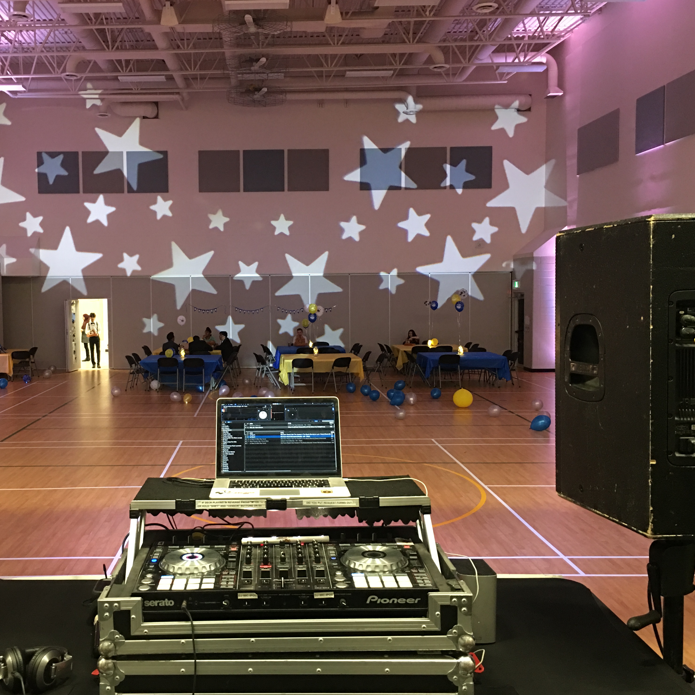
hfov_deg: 46.9
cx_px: 267
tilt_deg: -2.7
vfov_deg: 47.2
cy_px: 341
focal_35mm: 35
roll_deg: +0.2
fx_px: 795
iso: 50
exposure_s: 1/4
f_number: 2.2
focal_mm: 4.15
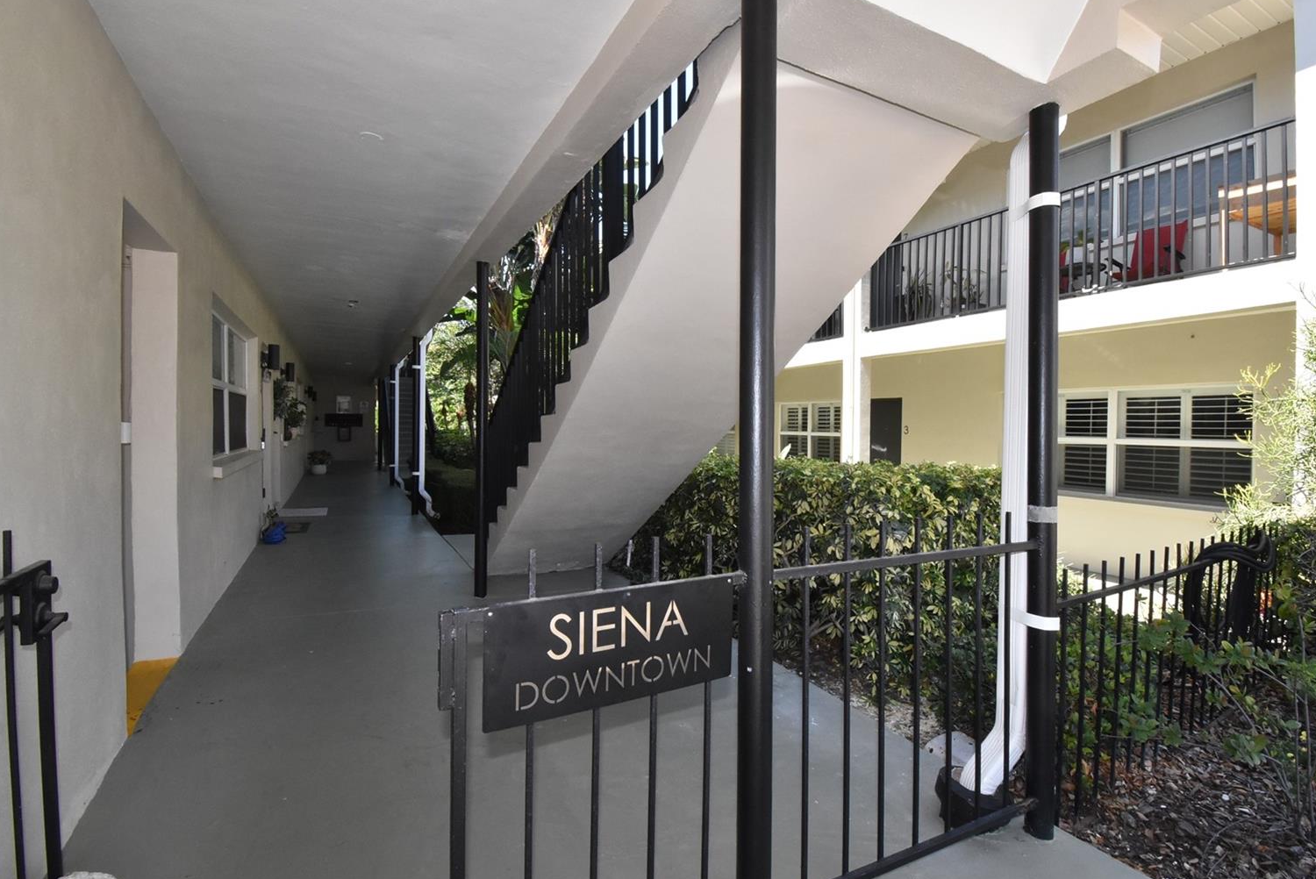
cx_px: 679
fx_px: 585
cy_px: 431
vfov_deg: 73.8
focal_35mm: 16
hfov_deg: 96.7
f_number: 16
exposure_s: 1/200
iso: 1600
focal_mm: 10
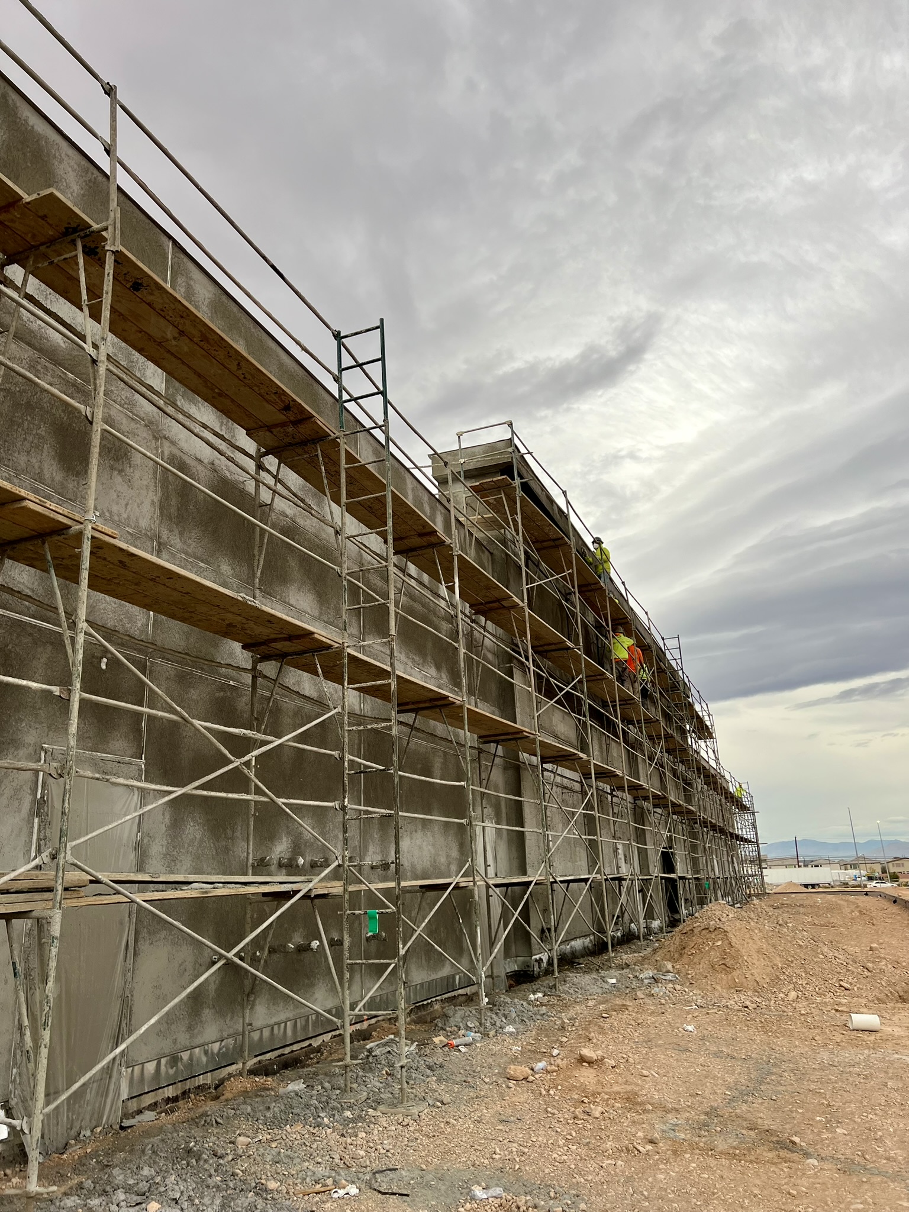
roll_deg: +4.3
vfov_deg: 67.3
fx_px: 910
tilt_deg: +17.6
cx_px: 454
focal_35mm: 26
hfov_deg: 53.1
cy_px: 606
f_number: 1.5
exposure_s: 1/404
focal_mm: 5.7
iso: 50
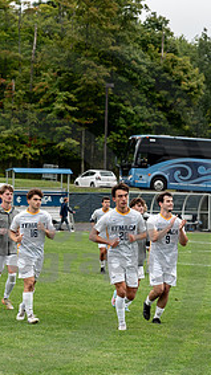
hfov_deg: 7.9
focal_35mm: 152
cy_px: 244
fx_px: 1513
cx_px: 5
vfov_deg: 14.1
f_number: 4.5
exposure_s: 1/320
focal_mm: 70
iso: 320
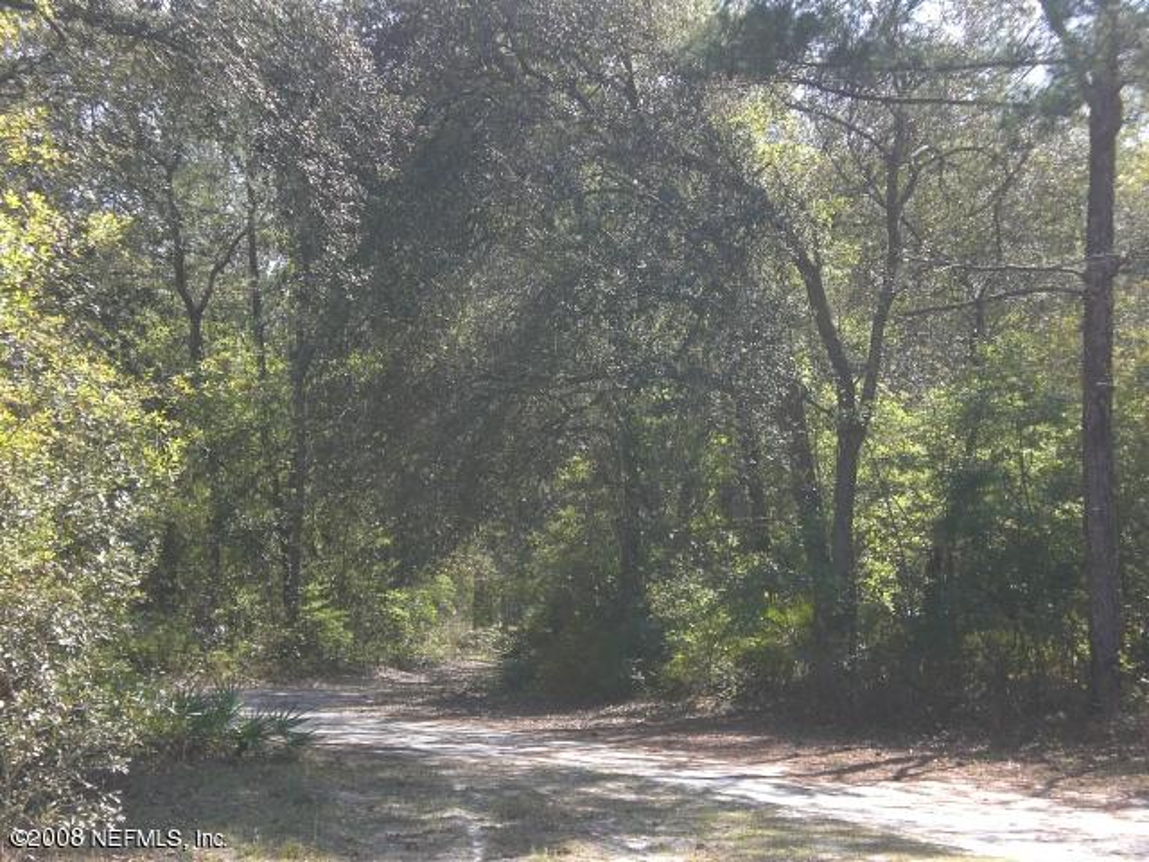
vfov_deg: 17.0
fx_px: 2888
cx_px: 574
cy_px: 431
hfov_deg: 22.5
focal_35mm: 87
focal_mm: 14.49
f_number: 5
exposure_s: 1/125
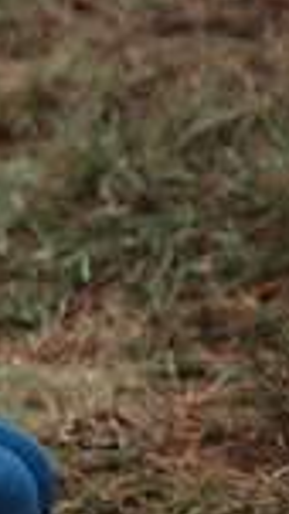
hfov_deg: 5.4
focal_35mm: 209
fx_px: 2846
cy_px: -39
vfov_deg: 10.2
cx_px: -663
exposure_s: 1/320
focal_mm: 52
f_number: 2.8
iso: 100
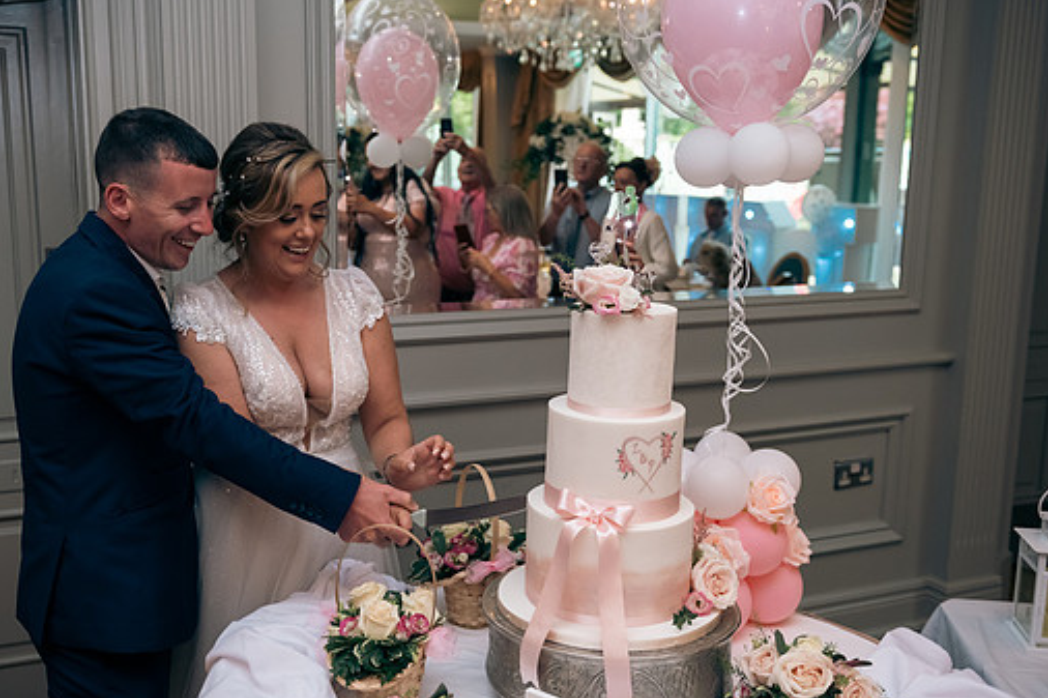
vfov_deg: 34.2
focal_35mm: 39
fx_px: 1135
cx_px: 466
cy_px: 361
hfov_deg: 49.5
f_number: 3.5
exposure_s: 1/160
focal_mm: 34
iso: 800
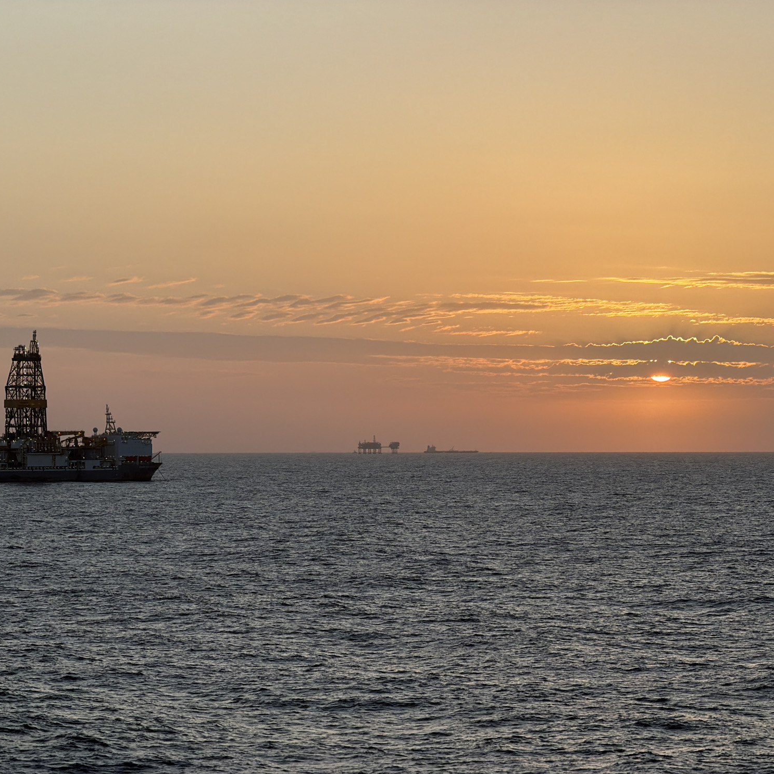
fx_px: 3010
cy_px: 389
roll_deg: +0.6
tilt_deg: +1.1
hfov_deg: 14.7
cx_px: 366
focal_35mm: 119
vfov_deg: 14.7
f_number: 2.8
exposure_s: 1/638
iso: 50
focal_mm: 16.89
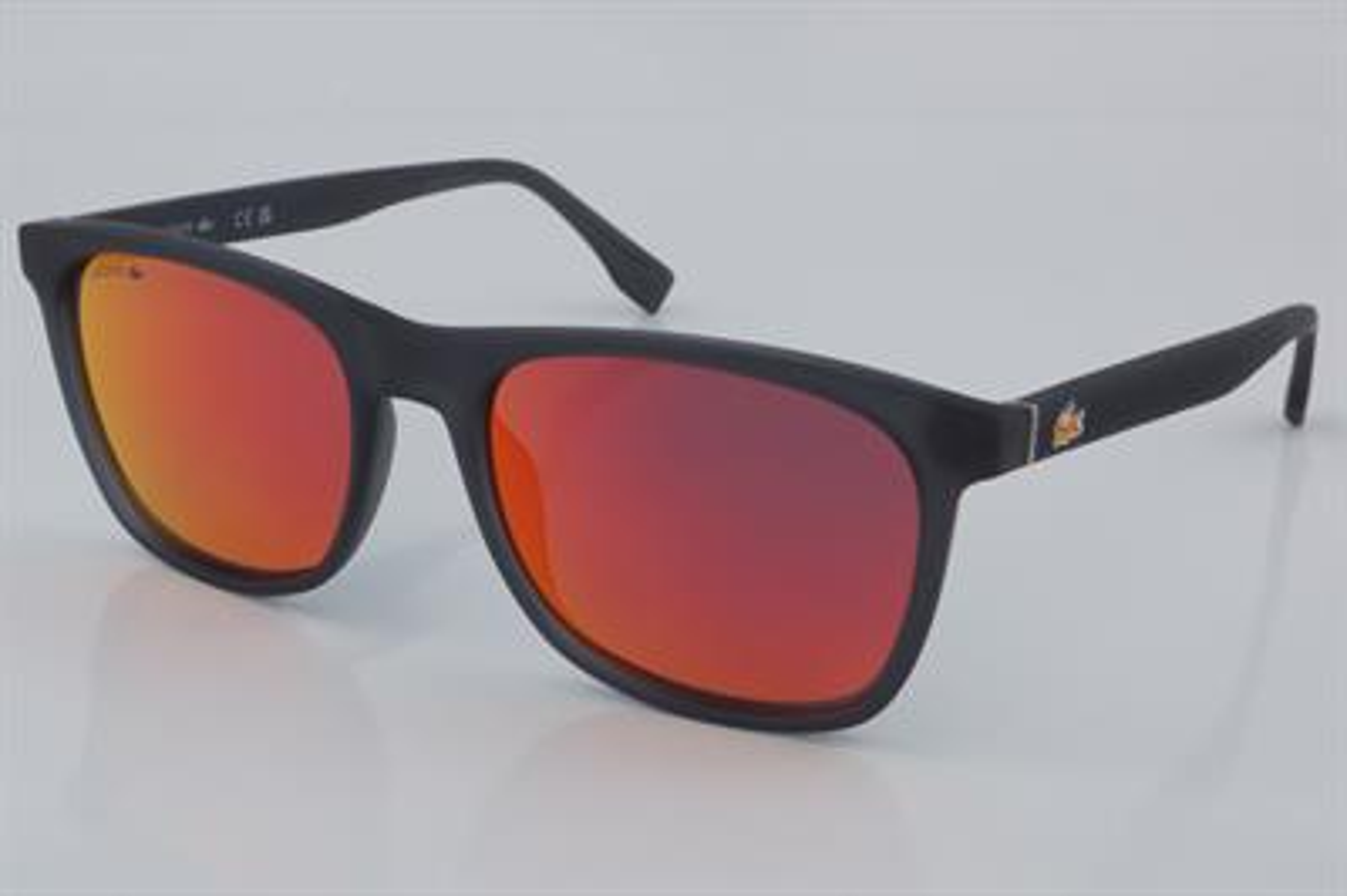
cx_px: 674
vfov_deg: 18.2
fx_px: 2804
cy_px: 448
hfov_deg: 27.0
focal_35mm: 75
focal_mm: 50
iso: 100
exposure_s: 1/4
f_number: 32
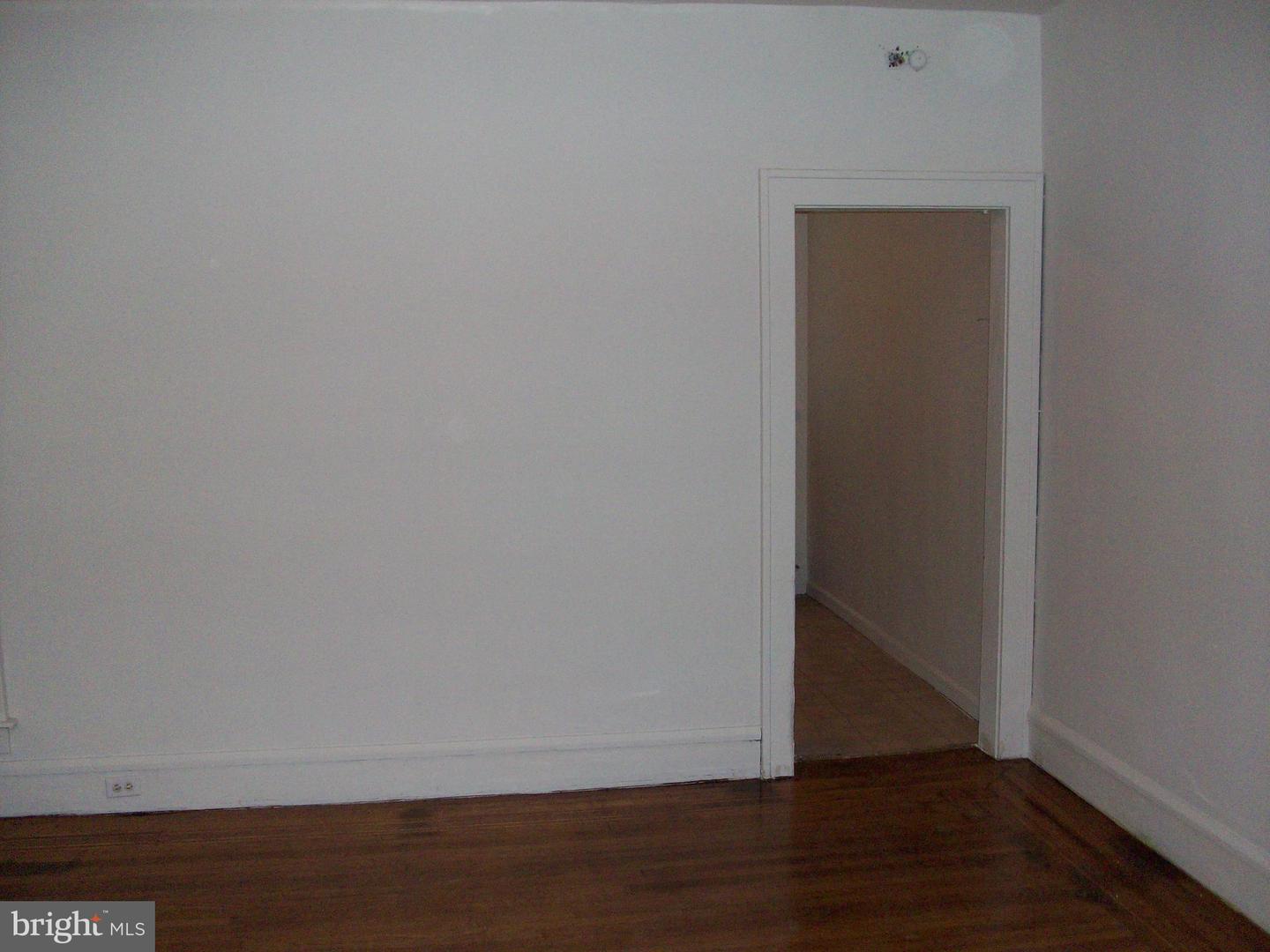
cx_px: 635
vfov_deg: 41.8
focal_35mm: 34
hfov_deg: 54.0
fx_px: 1247
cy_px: 476
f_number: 2.8
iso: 160
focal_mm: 5.7
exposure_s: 1/60
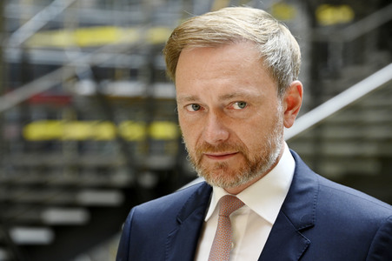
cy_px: 130
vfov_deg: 4.6
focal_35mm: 300
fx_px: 3264
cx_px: 196
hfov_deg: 6.9
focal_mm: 300
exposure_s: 1/320
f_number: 9
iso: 2000
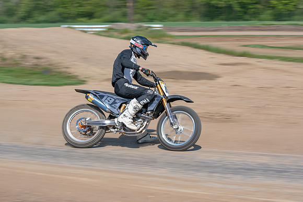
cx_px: 152
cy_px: 101
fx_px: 690
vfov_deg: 16.7
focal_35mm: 82
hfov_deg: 24.8
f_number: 8
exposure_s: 1/160
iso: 100
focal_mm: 82
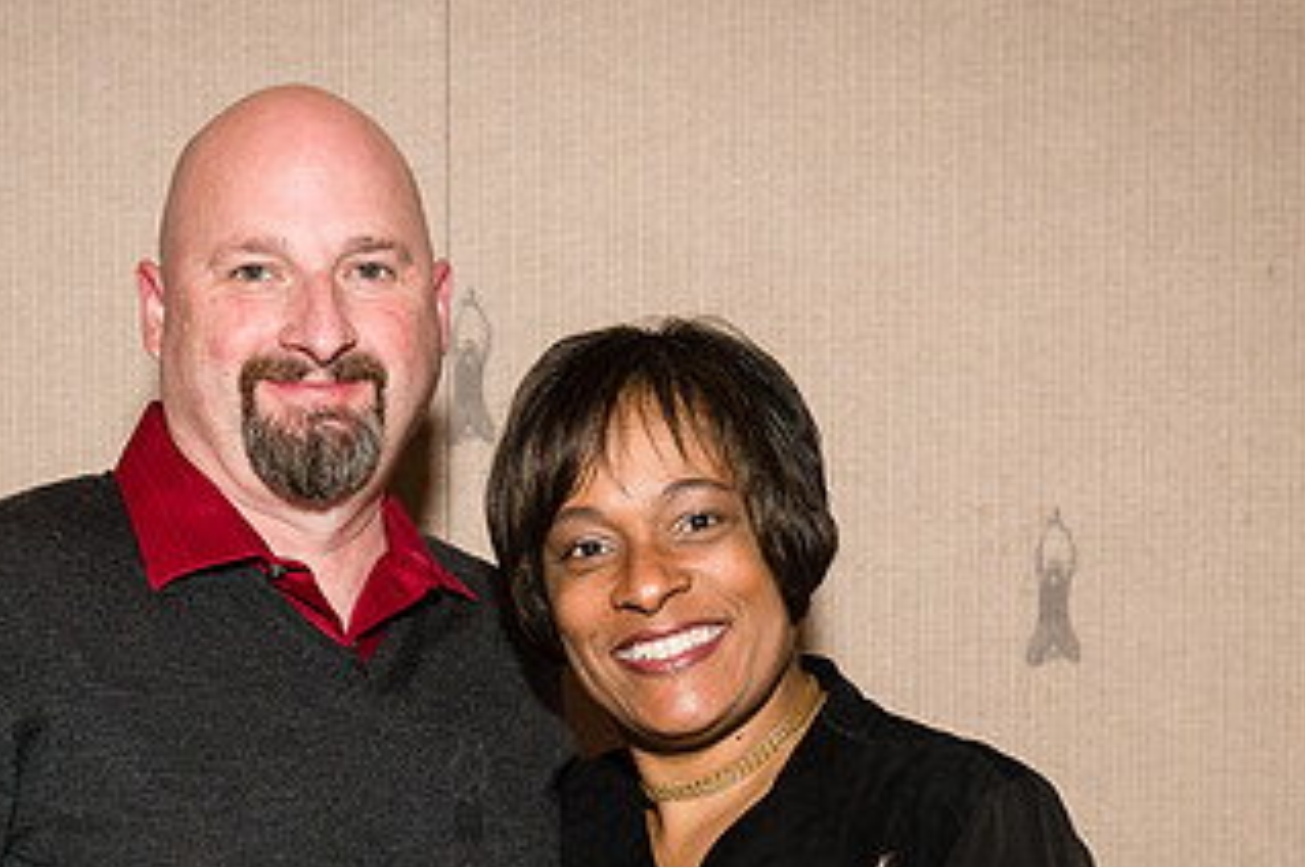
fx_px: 2969
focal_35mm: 82
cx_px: 447
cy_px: 930
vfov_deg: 16.2
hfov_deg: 24.7
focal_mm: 35
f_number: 5
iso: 1600
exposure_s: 1/320
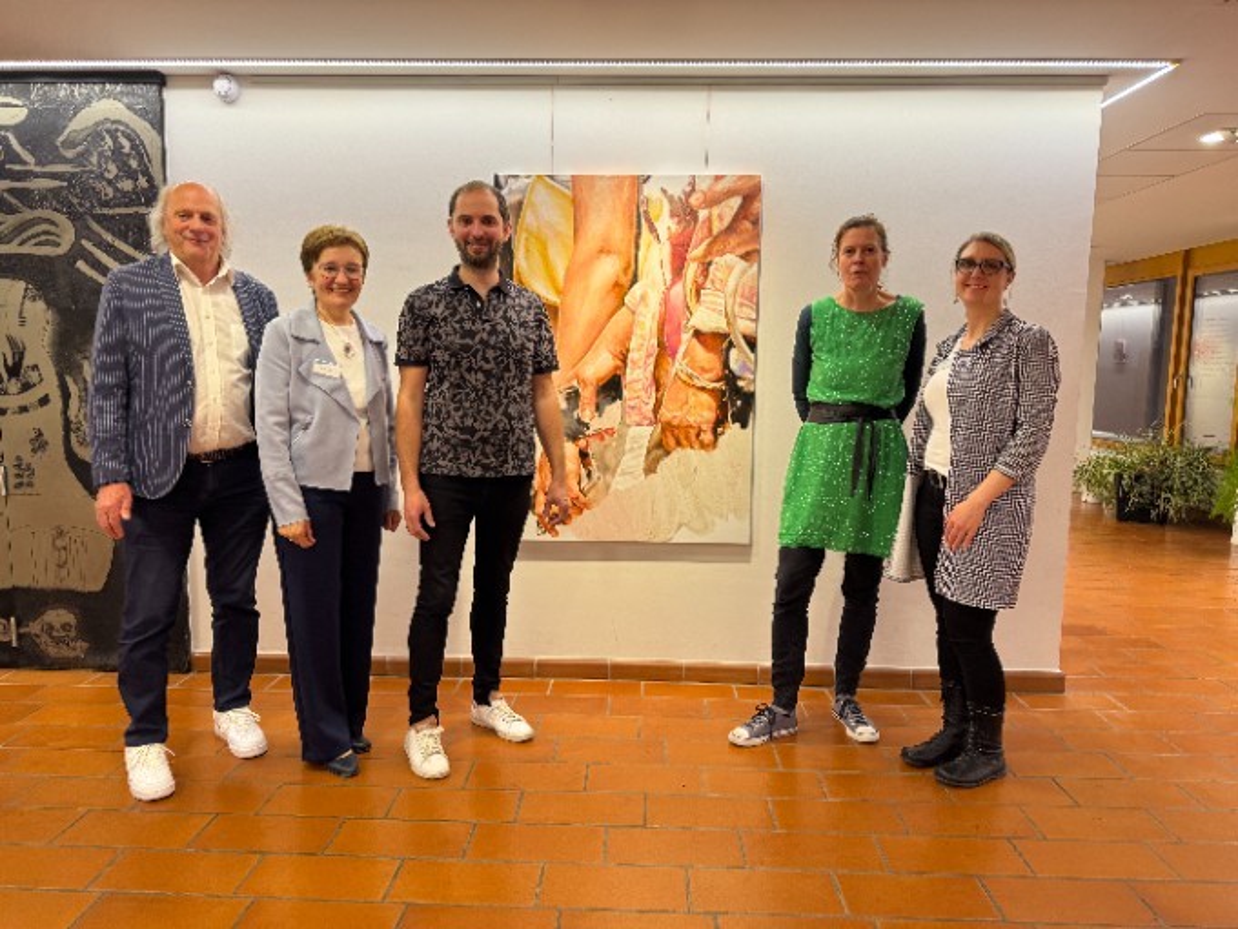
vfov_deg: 56.8
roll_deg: -0.1
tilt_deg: -6.6
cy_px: 464
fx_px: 858
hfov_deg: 71.6
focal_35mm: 24
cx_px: 619
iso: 125
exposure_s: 1/50
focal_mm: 6.76
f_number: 1.78
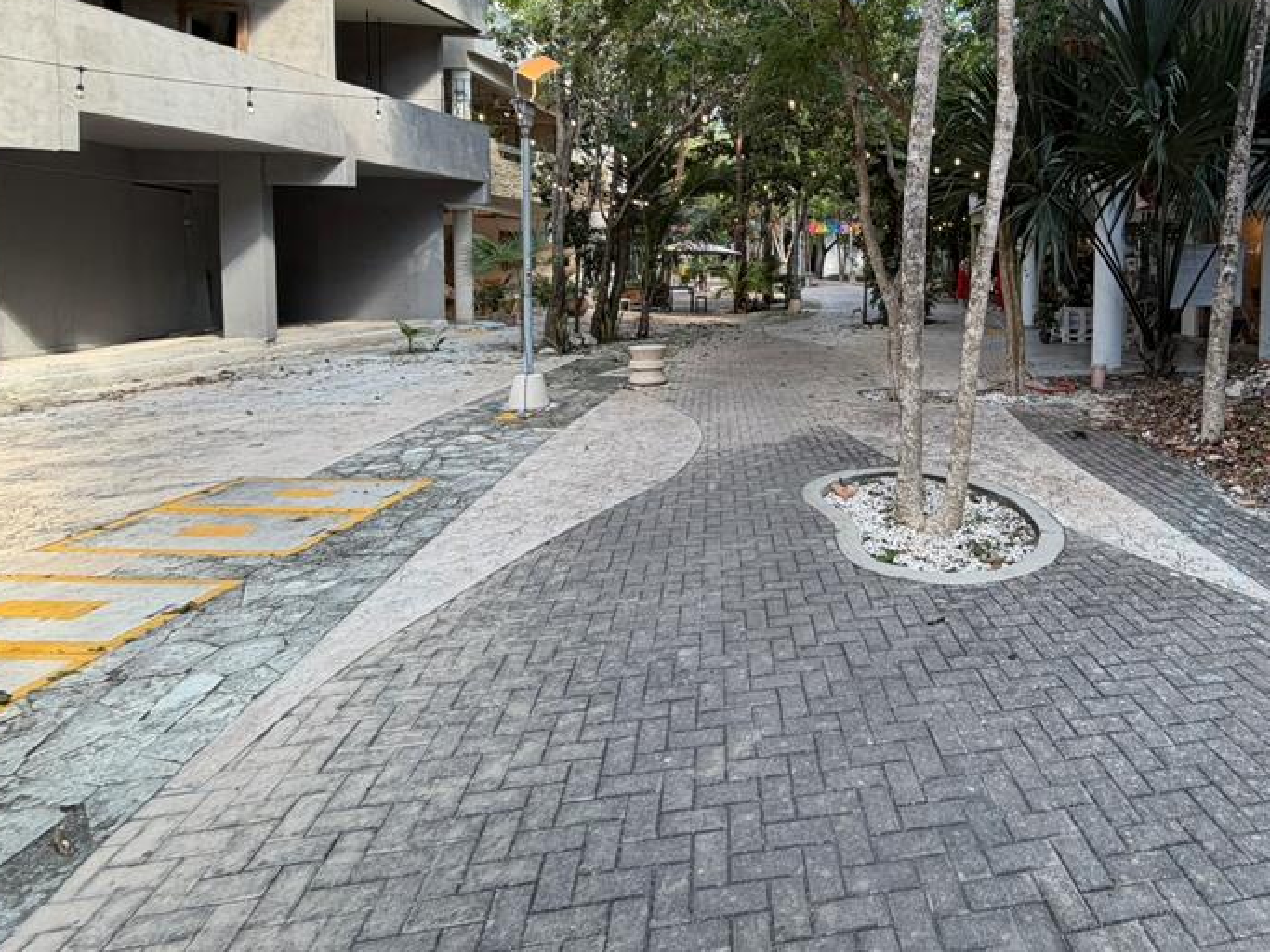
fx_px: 770
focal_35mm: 21
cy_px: 299
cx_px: 868
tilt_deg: -2.8
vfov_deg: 61.5
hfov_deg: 76.0
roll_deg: +0.3
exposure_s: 1/120
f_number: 2.2
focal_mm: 2.22
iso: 64
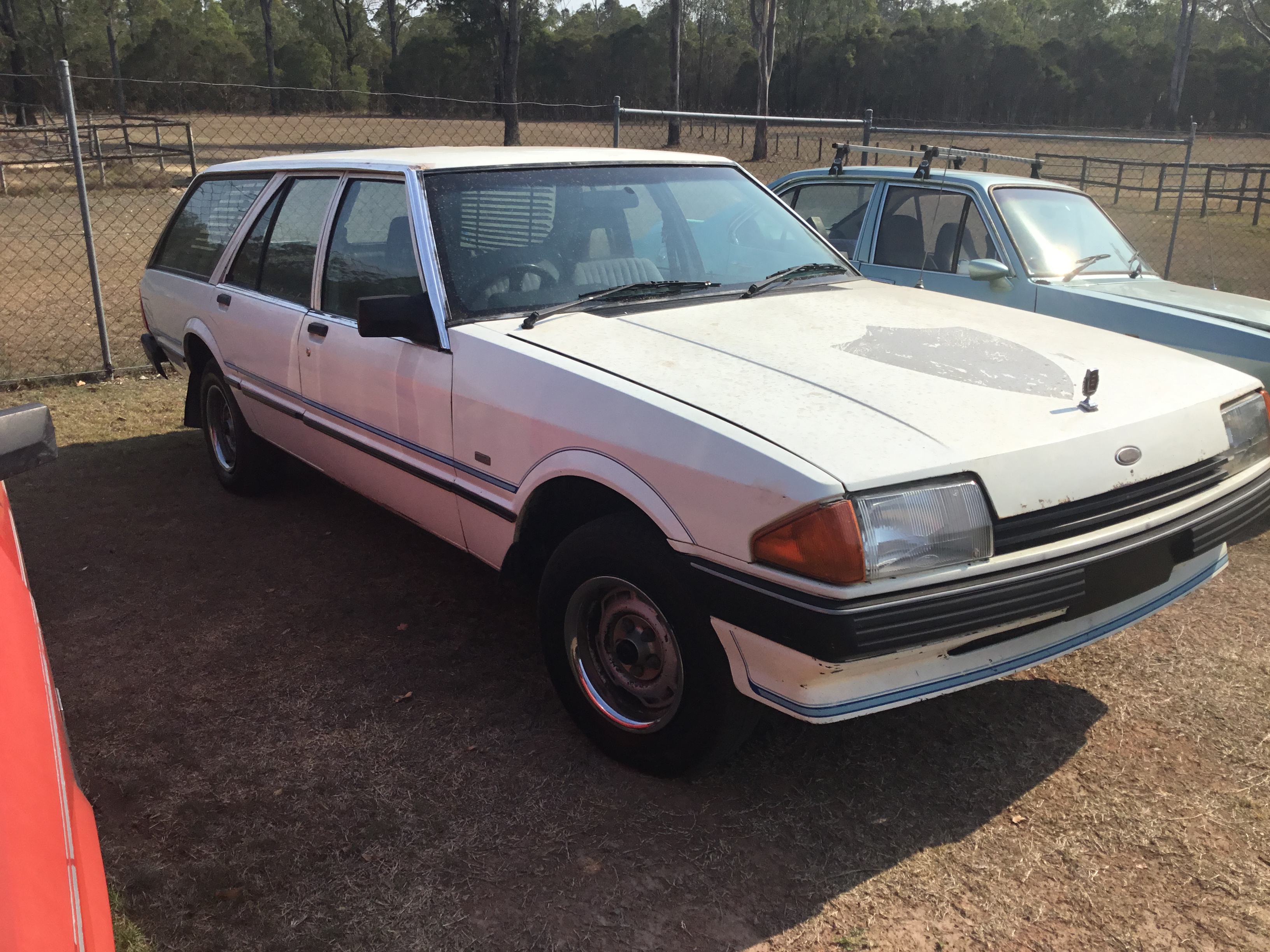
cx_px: 635
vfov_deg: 45.4
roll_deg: -0.5
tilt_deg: -20.6
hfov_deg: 58.4
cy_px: 476
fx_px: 1137
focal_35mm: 31
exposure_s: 1/1664
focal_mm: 3.3
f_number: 2.4
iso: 25
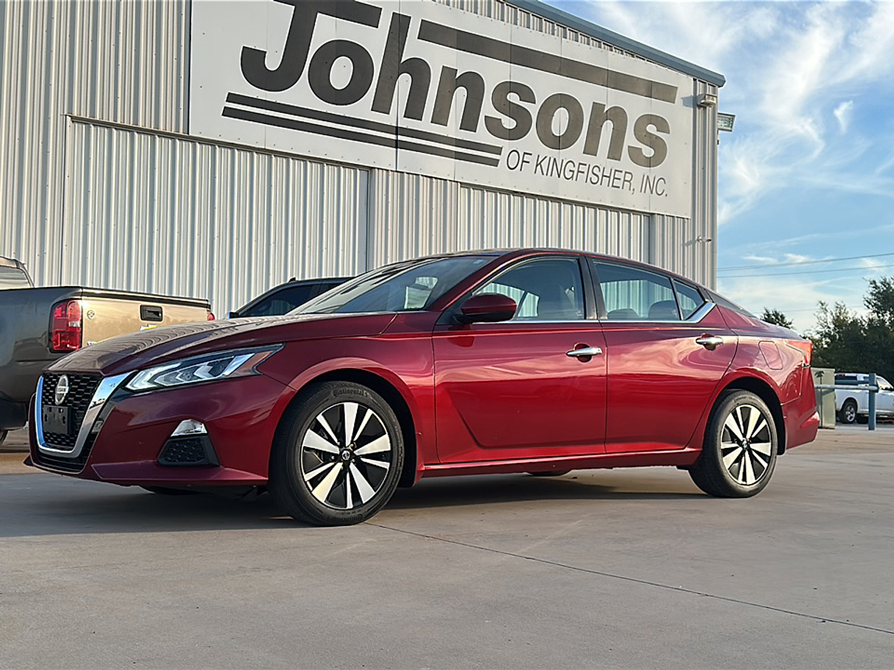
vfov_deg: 40.7
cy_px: 335
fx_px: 904
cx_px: 447
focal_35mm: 35
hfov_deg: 52.6
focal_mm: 6.86
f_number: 1.78
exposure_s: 1/2262
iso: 80
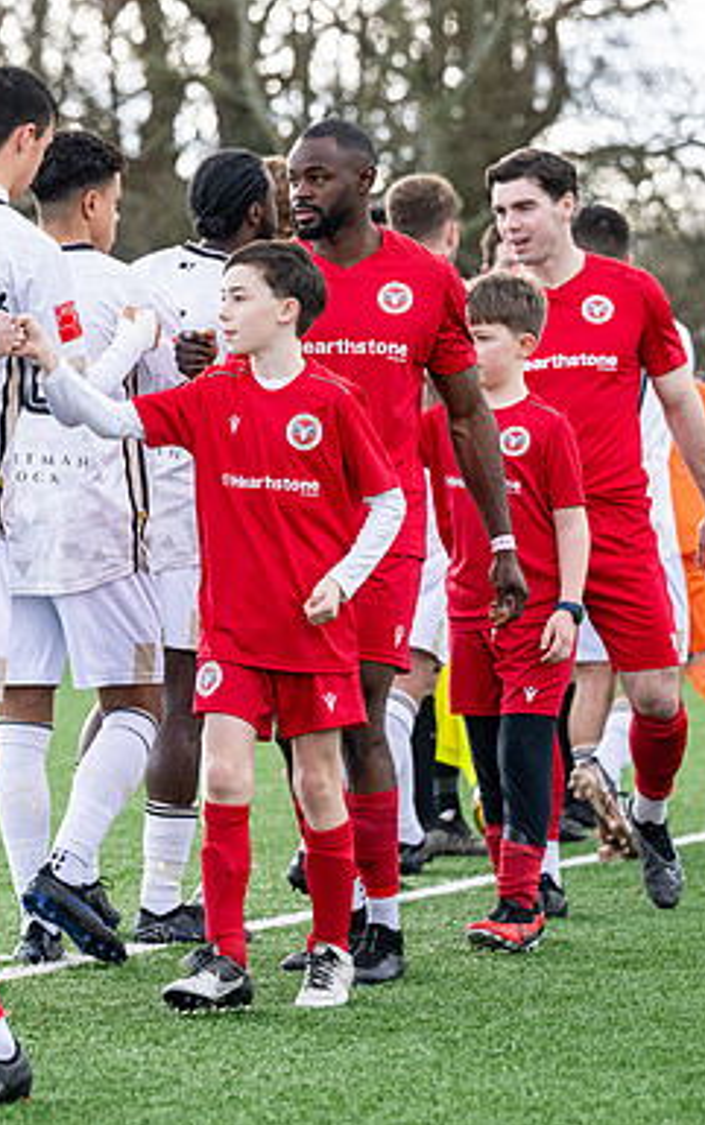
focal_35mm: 193
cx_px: 101
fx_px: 5927
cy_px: 538
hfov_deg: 6.8
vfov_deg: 10.9
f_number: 4
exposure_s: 1/1600
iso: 800
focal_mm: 120
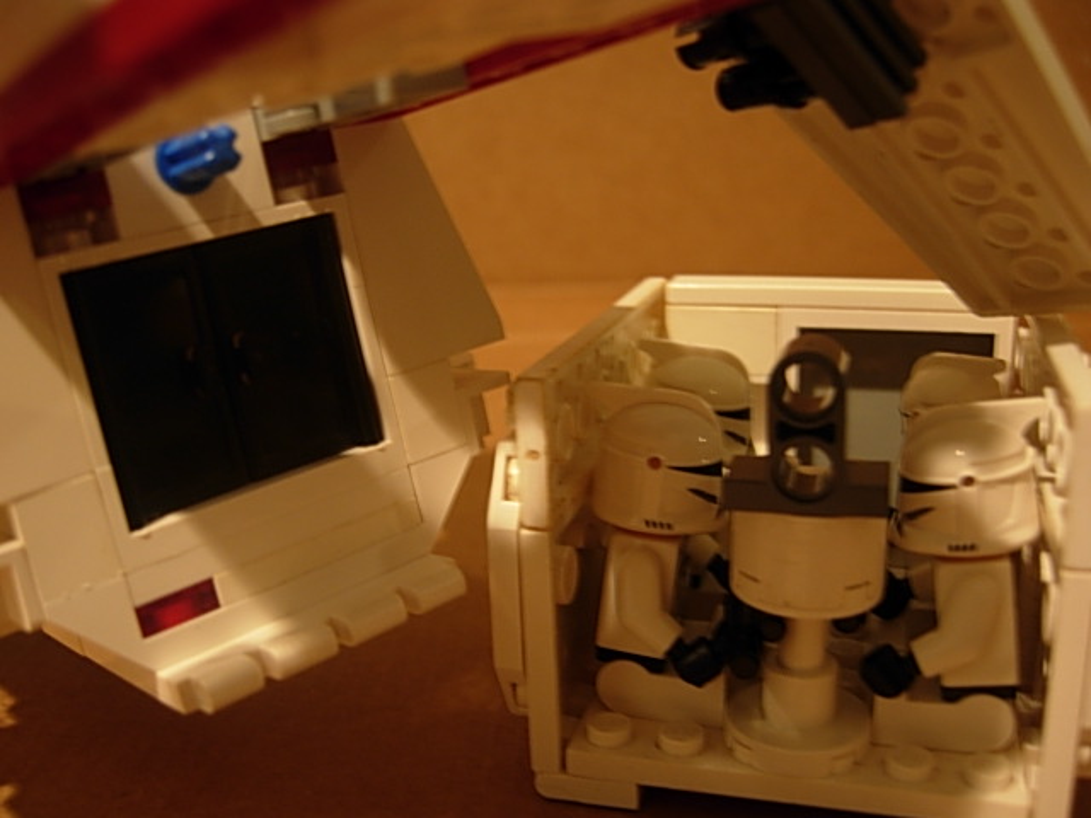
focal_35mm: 36
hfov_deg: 51.4
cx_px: 546
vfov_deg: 39.7
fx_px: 1135
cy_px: 409
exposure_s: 1/4
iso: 81
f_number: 2.7
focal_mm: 7.5
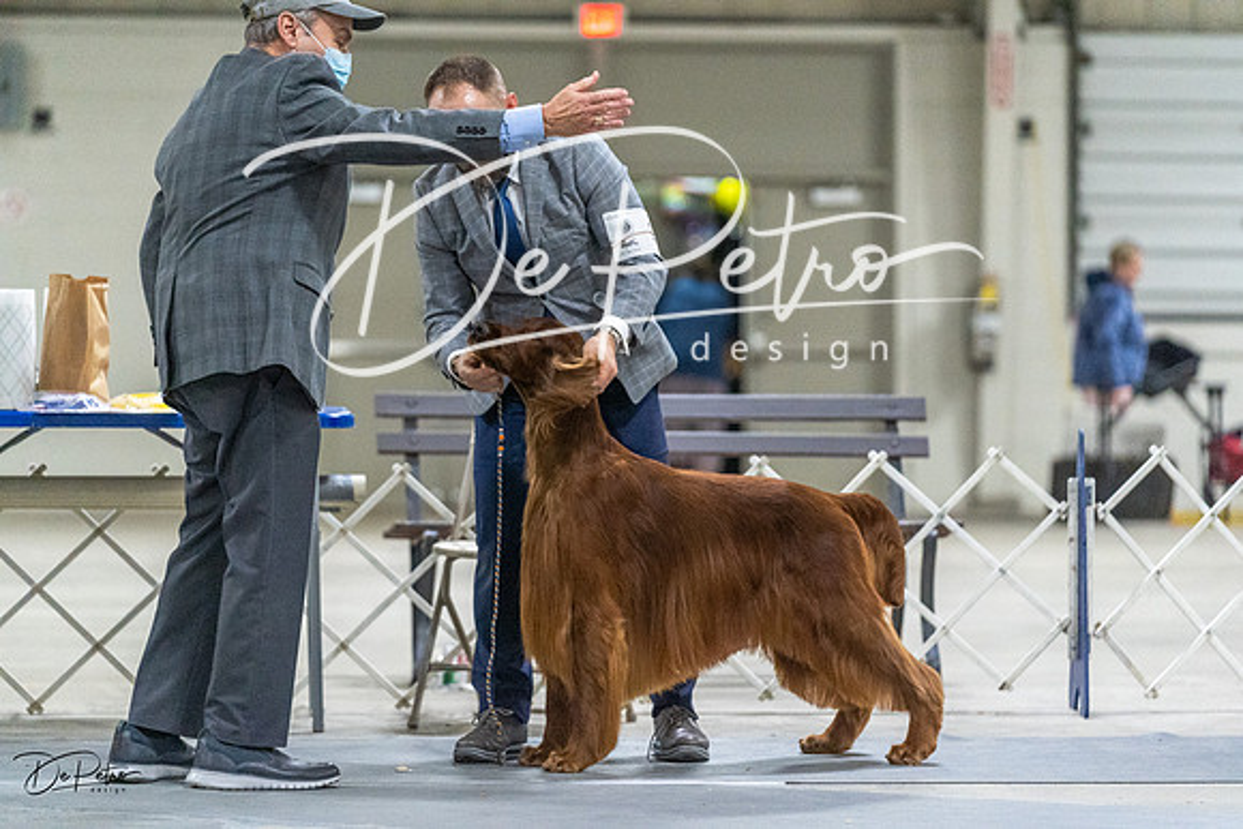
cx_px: 622
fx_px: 5353
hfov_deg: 13.2
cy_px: 414
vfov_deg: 8.9
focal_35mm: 155
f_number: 3.2
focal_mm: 155
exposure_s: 1/400
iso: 6400
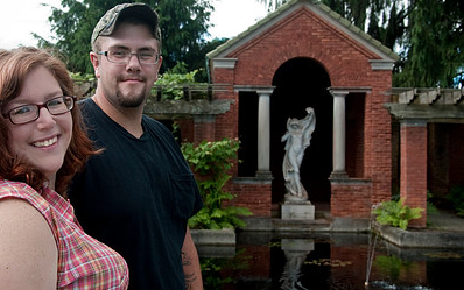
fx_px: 734
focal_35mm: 58
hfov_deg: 35.1
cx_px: 211
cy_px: 135
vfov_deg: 22.4
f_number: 5.6
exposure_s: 1/125
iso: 140
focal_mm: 26
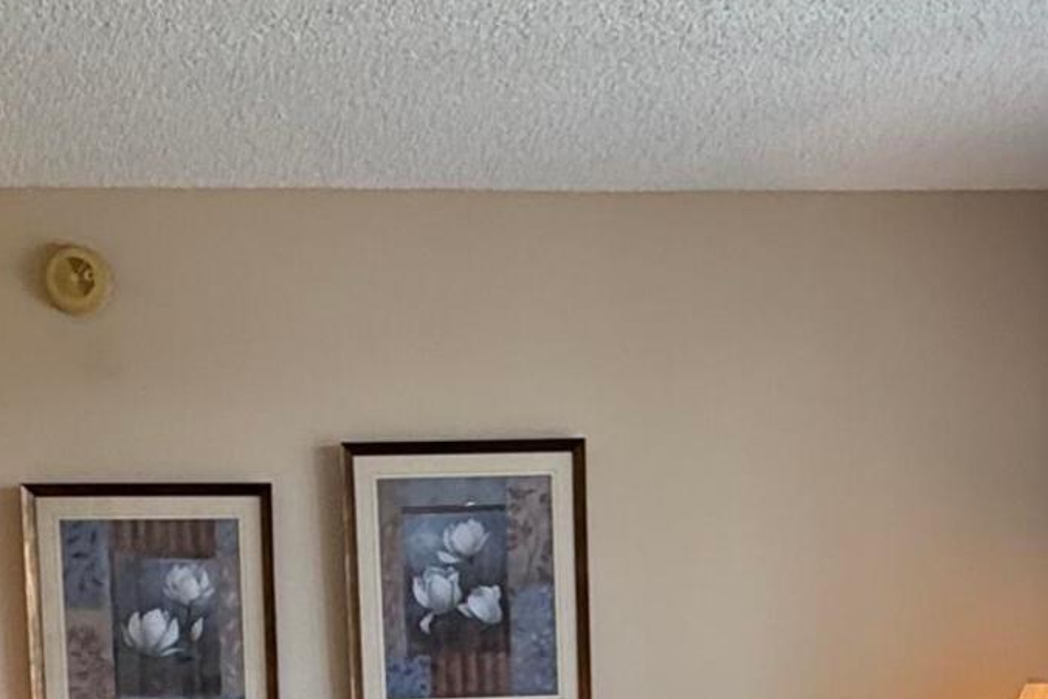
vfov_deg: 20.0
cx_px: 567
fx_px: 1805
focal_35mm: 62
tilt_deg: -6.7
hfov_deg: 32.4
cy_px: 918
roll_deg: +1.2
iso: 200
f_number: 2.2
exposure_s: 1/120
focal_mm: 2.22
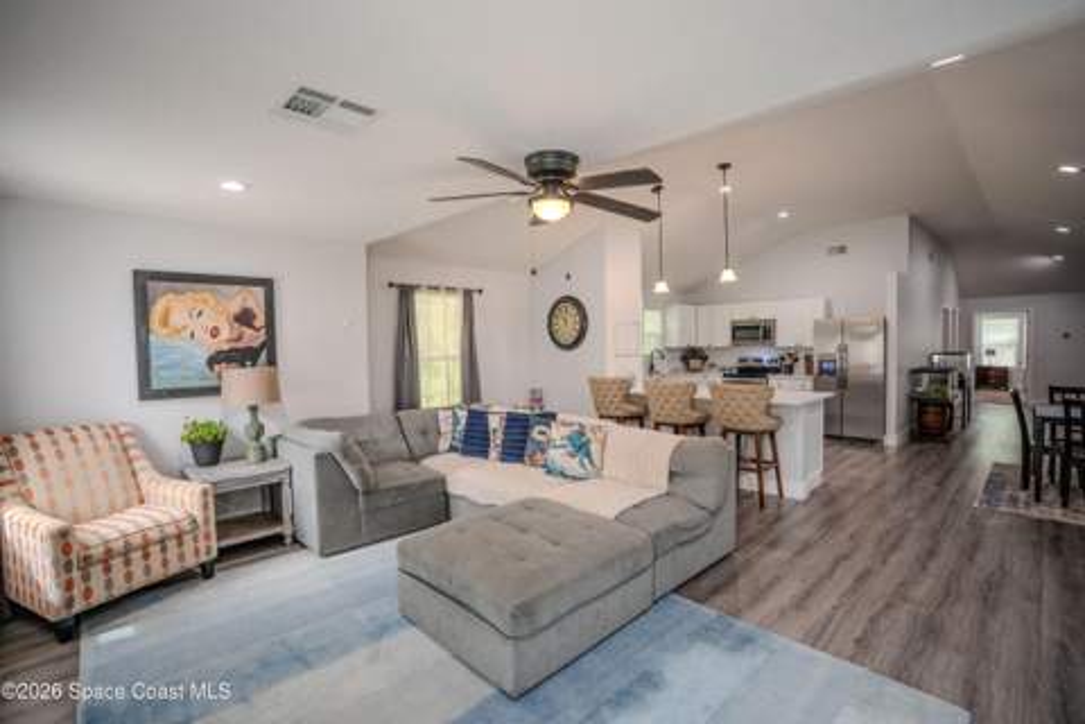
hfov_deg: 96.7
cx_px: 542
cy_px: 362
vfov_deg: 73.7
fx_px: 482
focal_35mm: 16
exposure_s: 1/250
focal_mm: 16
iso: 500
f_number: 2.8
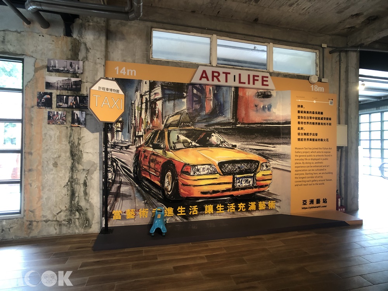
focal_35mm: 28
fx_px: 314
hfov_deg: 63.4
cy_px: 146
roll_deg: -0.9
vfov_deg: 49.7
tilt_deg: -1.5
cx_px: 194
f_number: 1.8
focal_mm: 3.99
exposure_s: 1/15
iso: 40
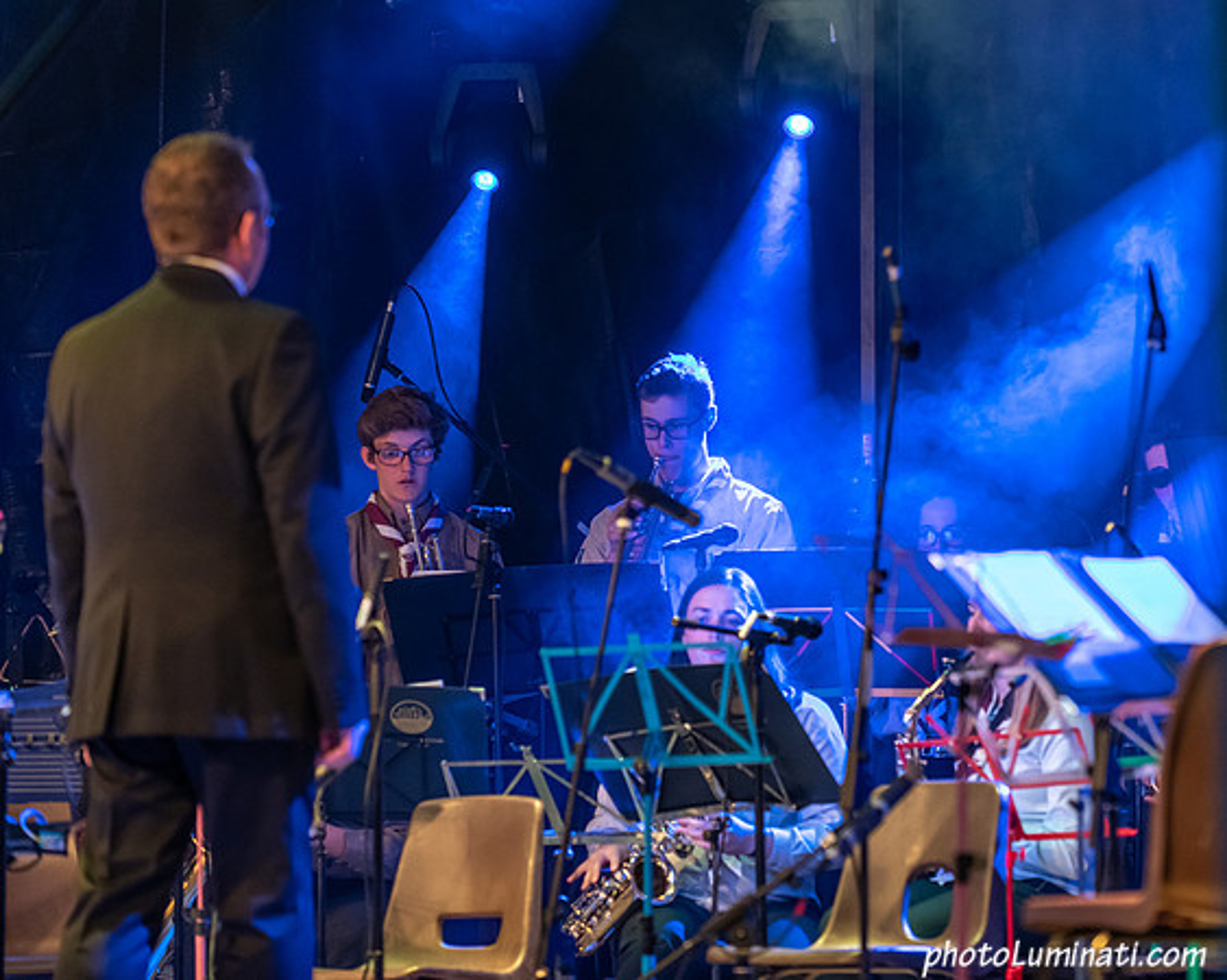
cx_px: 679
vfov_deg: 9.6
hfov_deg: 12.0
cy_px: 443
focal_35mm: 161
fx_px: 5846
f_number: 3.2
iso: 2000
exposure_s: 1/125
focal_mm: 130
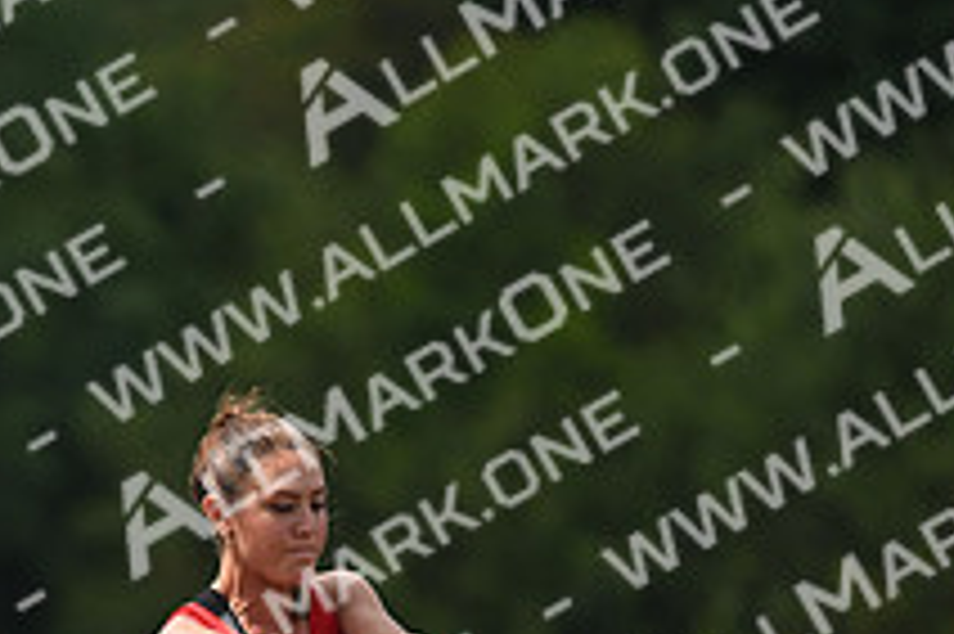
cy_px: 672
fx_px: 21739
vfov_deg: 1.7
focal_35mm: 821
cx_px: 22
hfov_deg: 2.5
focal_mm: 300
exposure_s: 1/1600
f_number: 4
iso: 125
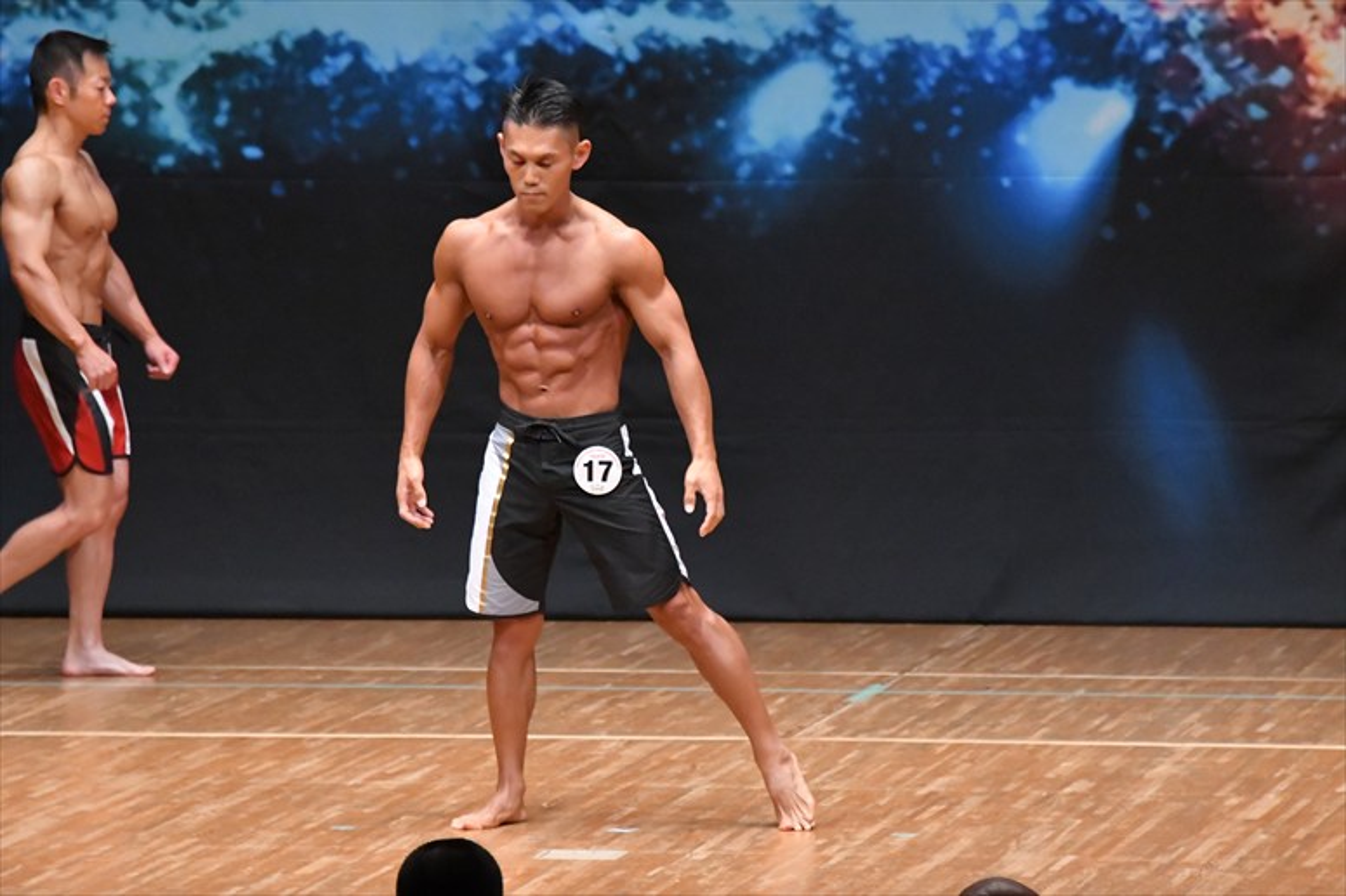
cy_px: 448
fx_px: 11211
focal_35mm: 300
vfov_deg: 4.6
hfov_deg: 6.9
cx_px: 673
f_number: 5.6
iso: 8000
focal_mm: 200
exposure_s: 1/400
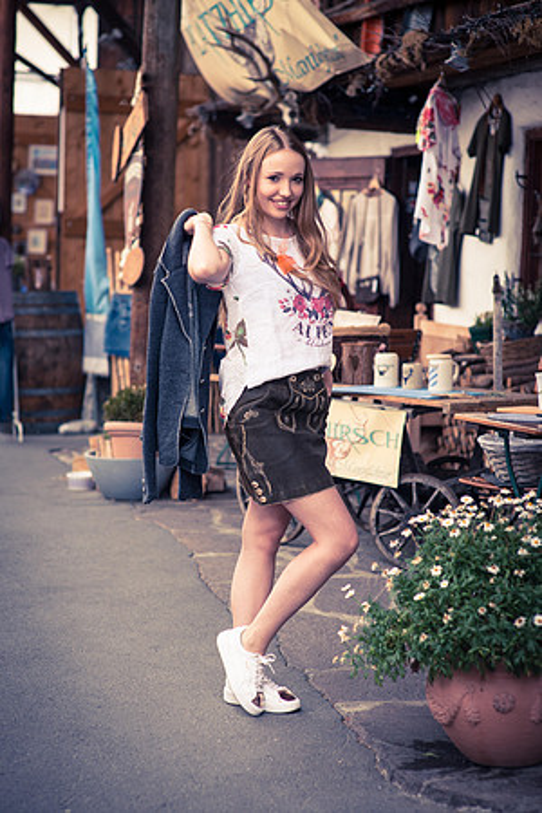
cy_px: 406
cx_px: 271
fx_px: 1919
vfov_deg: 23.9
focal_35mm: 85
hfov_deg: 16.1
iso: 100
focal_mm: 85
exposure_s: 1/400
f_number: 4
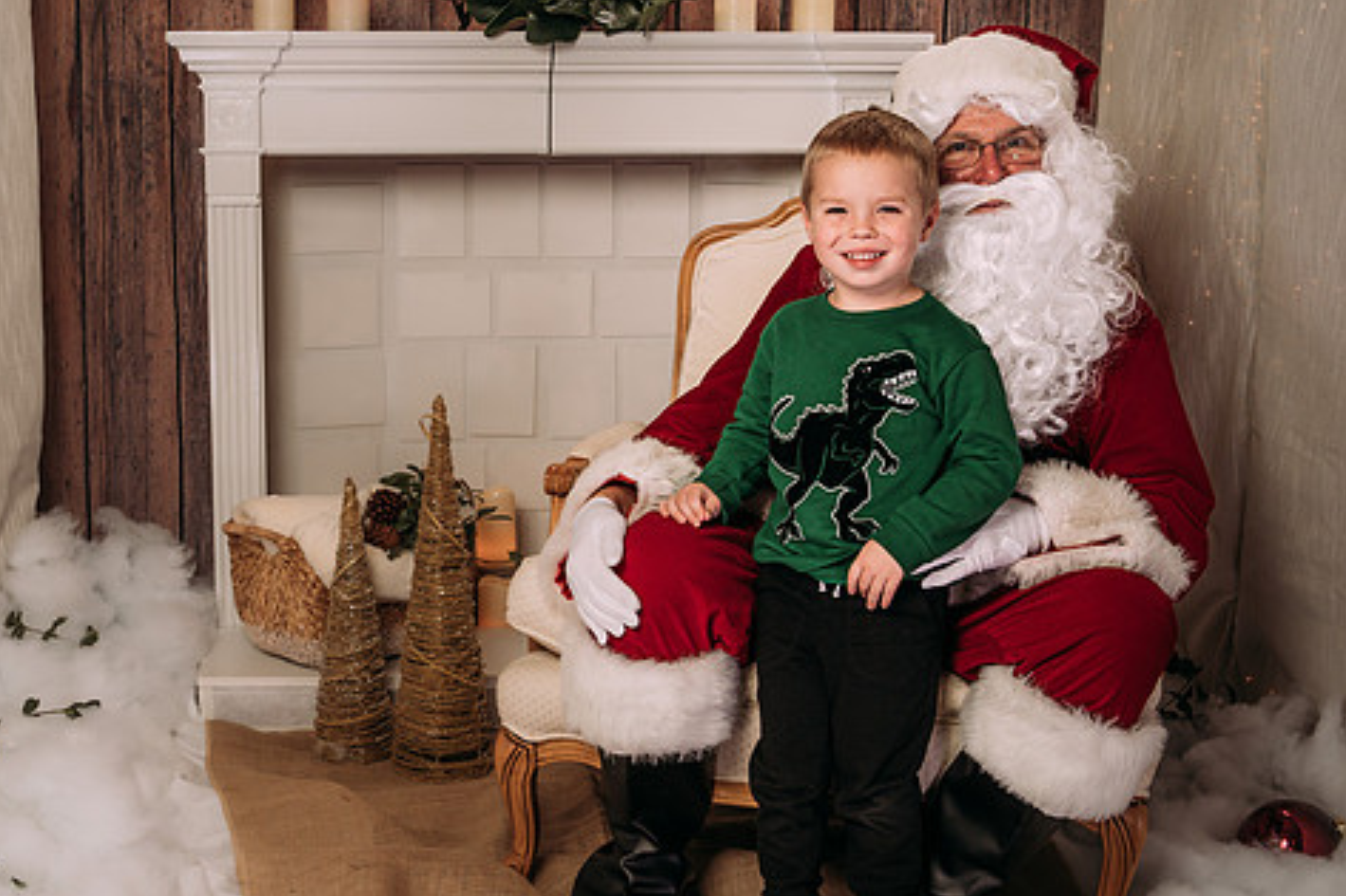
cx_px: 446
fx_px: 2093
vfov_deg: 24.2
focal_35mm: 56
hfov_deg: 35.3
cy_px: 463
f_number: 6.3
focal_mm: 35
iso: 100
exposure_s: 1/100
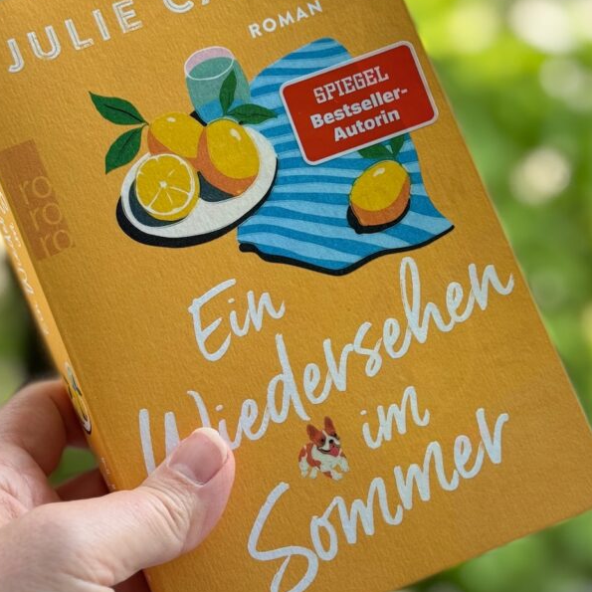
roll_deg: -0.2
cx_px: 243
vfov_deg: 23.7
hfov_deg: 23.6
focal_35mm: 73
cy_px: 272
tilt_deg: -19.4
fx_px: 1412
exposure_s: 1/351
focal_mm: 6.76
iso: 64
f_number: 1.78
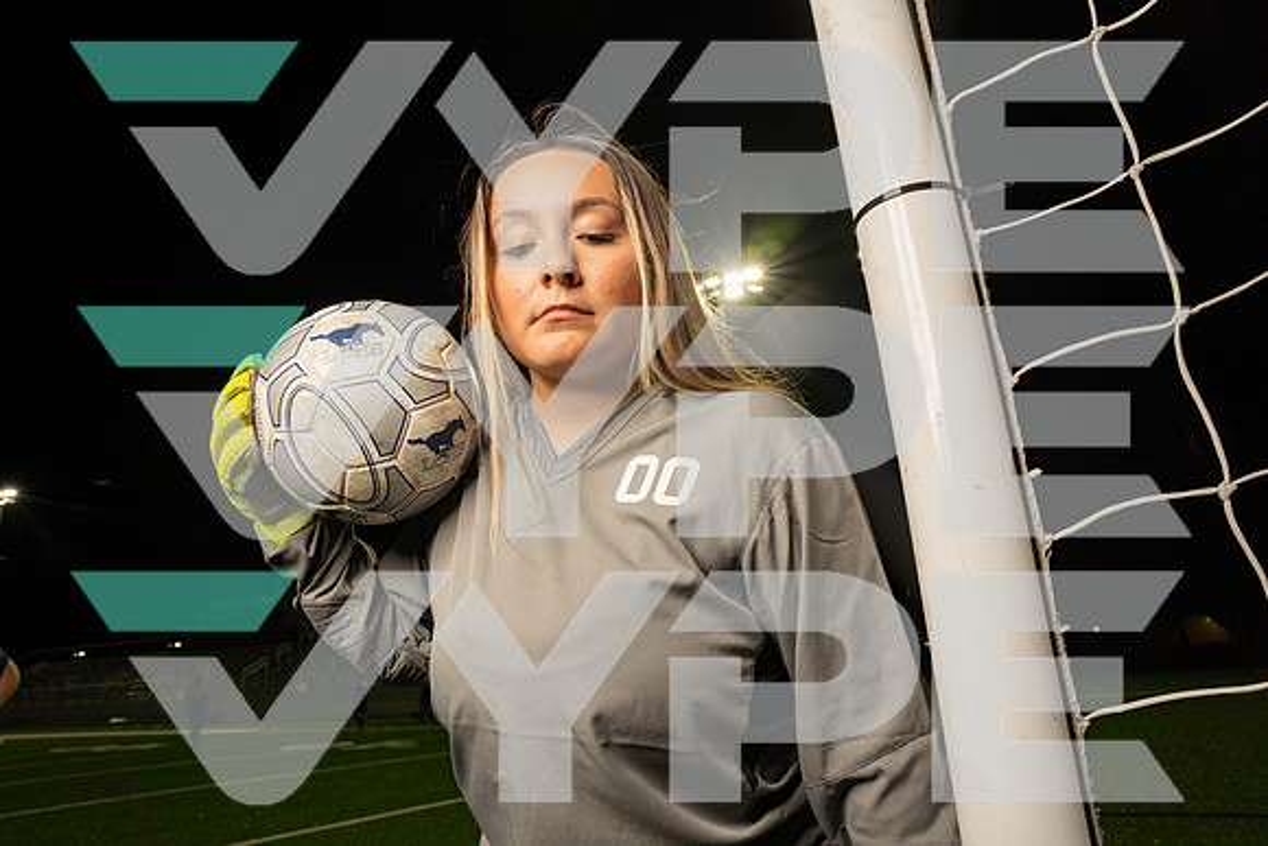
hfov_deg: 71.5
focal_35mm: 25
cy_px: 423
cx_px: 634
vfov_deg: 51.3
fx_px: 881
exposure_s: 1/200
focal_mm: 25
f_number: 8
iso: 500
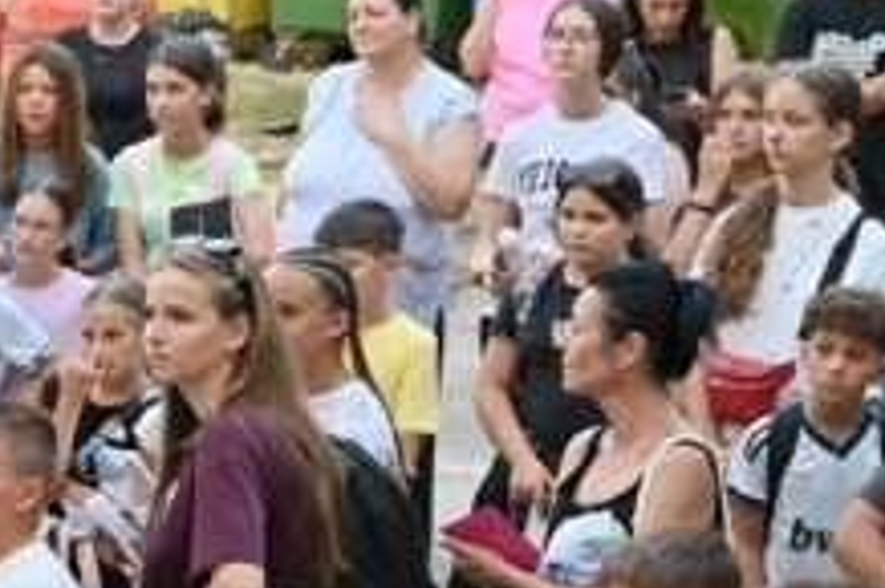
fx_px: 3537
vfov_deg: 9.5
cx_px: -520
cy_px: 564
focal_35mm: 144
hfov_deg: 13.3
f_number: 4
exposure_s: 1/60
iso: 100
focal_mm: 45
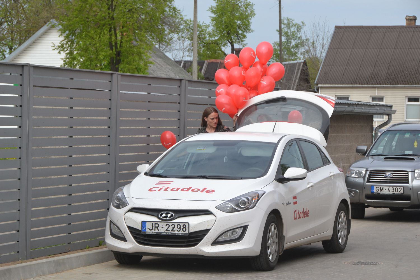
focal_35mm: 135
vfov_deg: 10.2
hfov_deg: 15.2
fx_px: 1575
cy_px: 140
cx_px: 210
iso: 400
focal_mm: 90
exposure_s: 1/640
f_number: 10
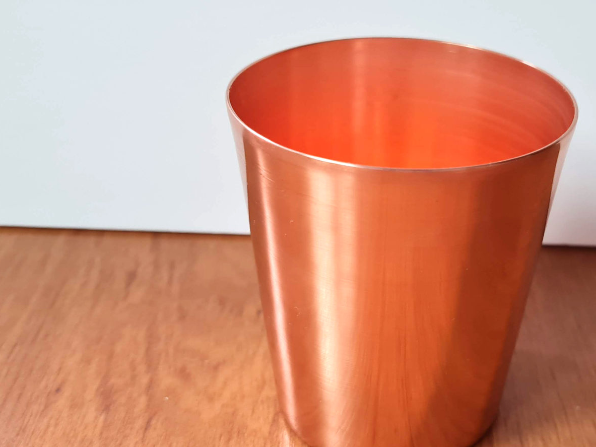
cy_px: 241
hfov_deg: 41.6
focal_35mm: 45
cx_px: 392
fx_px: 775
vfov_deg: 32.2
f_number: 1.8
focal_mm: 5.4
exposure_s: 1/120
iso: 200
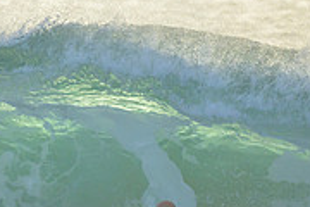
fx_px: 22215
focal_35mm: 2580
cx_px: 74
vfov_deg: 0.5
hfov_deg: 0.8
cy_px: 254
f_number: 6.3
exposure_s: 1/2500
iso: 1400
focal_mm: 800
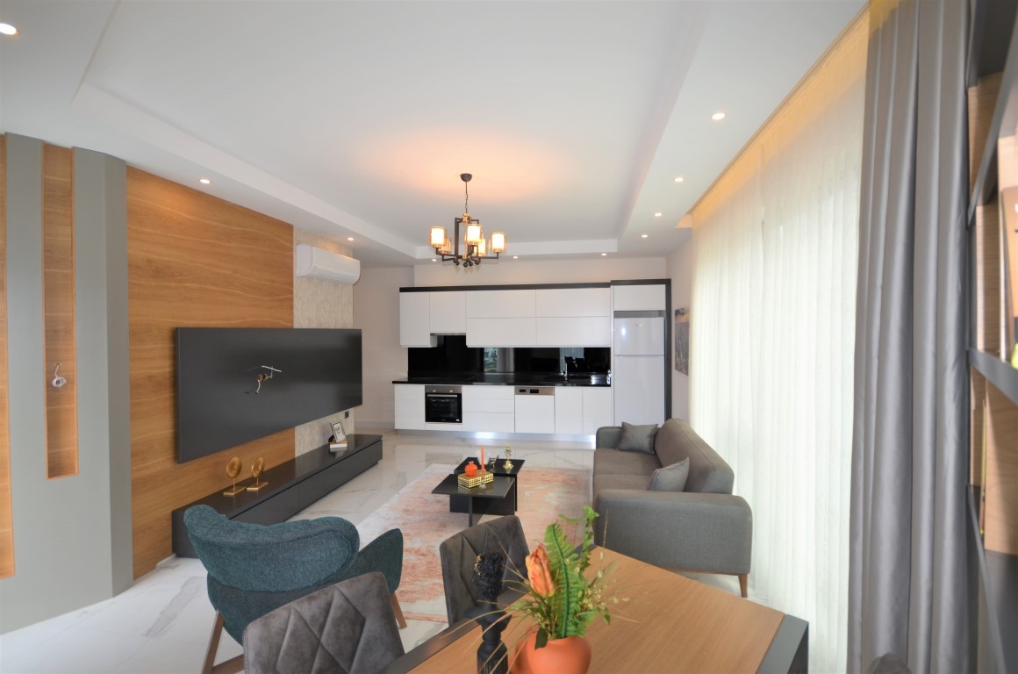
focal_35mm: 16
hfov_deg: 95.1
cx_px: 509
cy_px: 337
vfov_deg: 71.8
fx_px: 466
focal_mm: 11
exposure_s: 1/100
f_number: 4.2
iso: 400
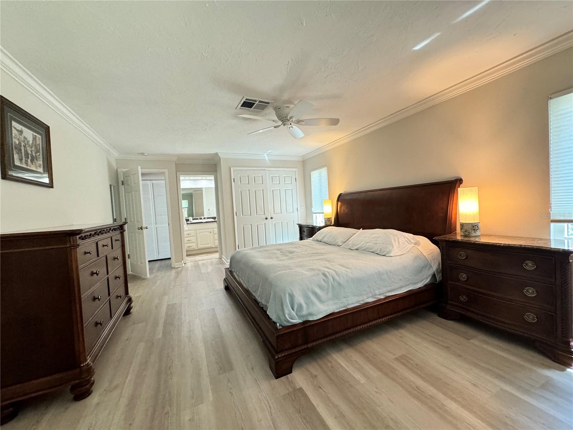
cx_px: 286
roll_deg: +3.6
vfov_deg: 85.7
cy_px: 215
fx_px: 232
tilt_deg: -1.2
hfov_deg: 102.1
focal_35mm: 14
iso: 400
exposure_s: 1/60
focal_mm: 2.22
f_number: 2.2
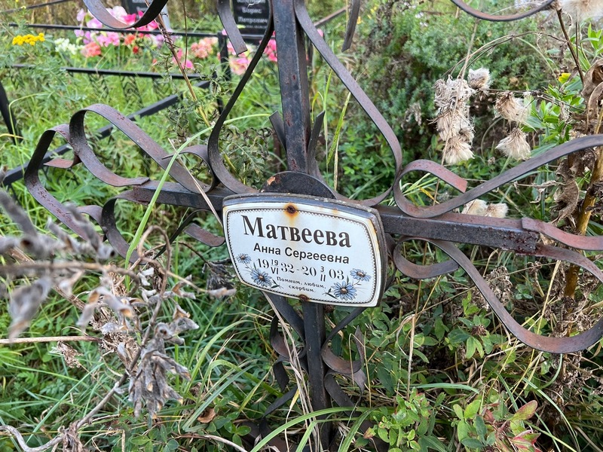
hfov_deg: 67.3
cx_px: 302
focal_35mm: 26
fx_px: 453
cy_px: 226
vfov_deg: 53.1
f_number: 1.5
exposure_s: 1/411
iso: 50
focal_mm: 5.7
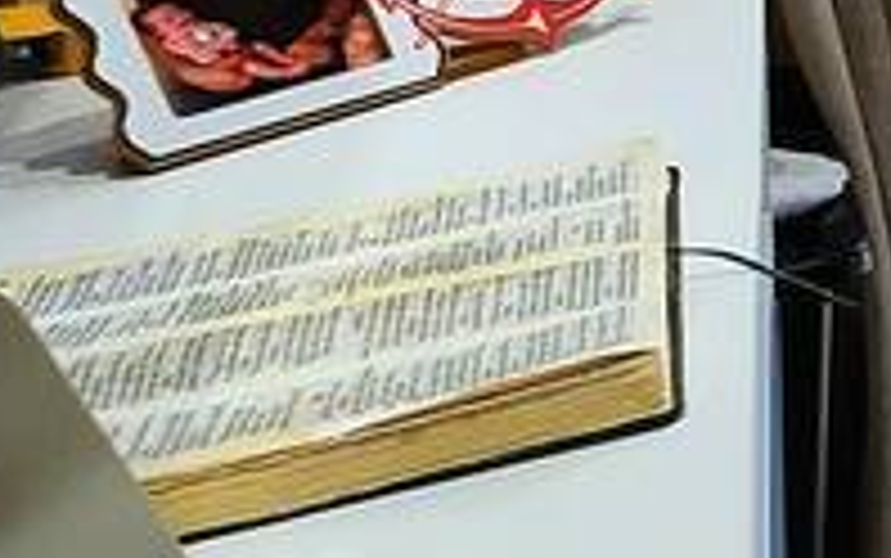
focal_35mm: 100
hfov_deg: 10.8
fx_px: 2430
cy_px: -792
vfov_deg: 11.0
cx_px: 2812
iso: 64
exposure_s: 1/120
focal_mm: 2.2
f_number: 2.2
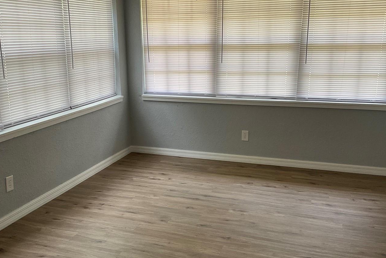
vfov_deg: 35.1
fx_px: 407
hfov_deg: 50.7
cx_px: 188
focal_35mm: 38
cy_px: 133
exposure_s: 1/120
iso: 64
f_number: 1.8
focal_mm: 3
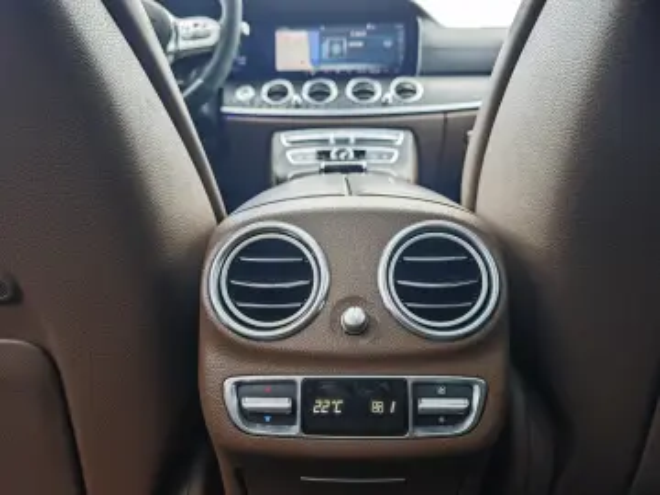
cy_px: 248
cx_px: 330
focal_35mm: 23
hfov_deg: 73.9
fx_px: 439
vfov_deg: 58.9
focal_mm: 6.55
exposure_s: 1/101
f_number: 1.6
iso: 400
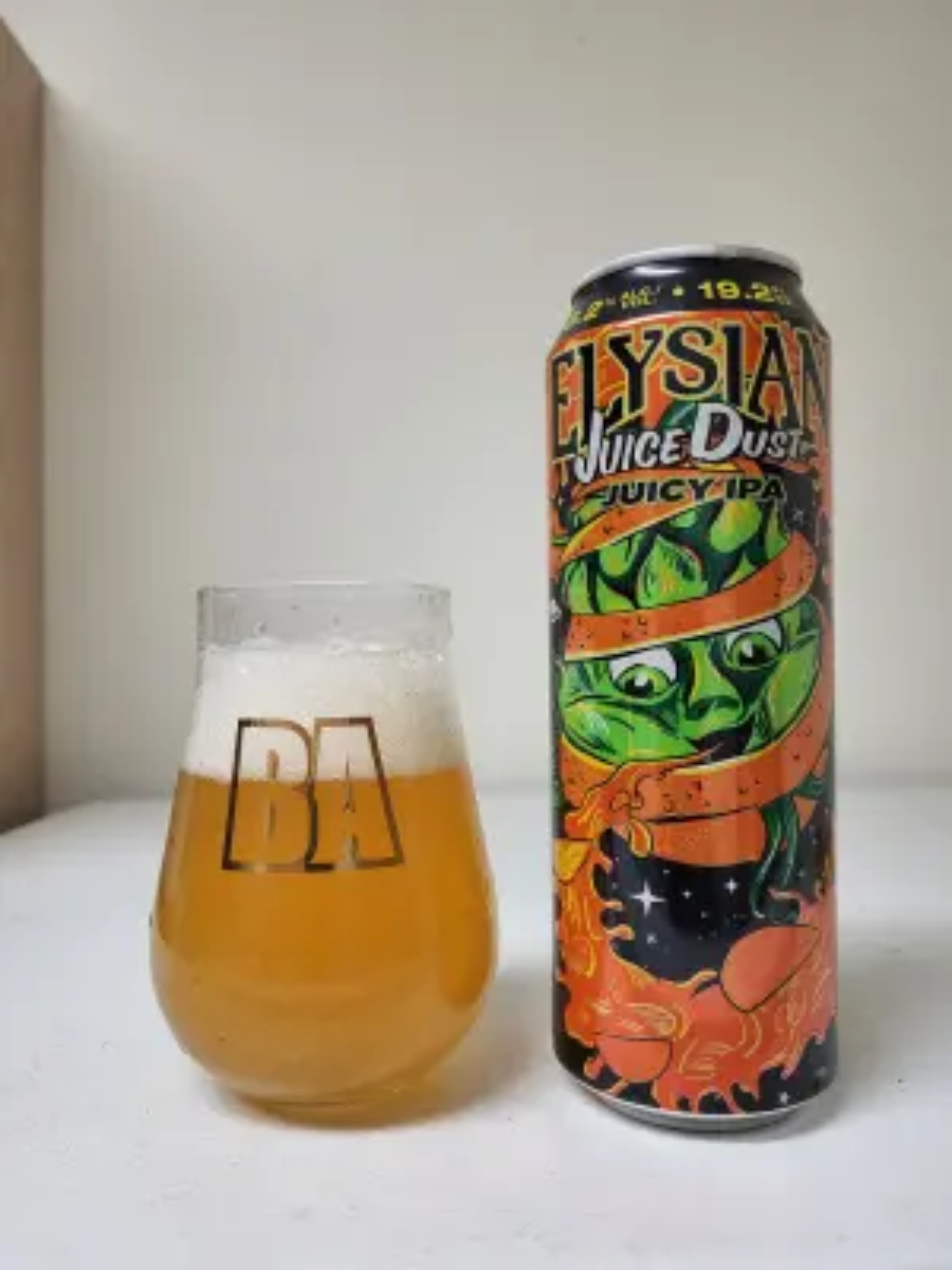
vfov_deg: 67.3
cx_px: 476
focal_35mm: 26
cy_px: 635
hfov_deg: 53.1
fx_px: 953
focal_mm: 5.4
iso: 250
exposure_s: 1/120
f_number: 1.8
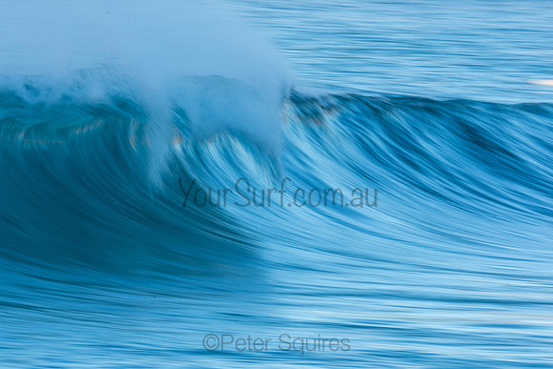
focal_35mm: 750
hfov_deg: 2.7
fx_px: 11523
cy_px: 184
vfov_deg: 1.8
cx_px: 276
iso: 100
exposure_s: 1/20
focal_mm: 500
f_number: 22
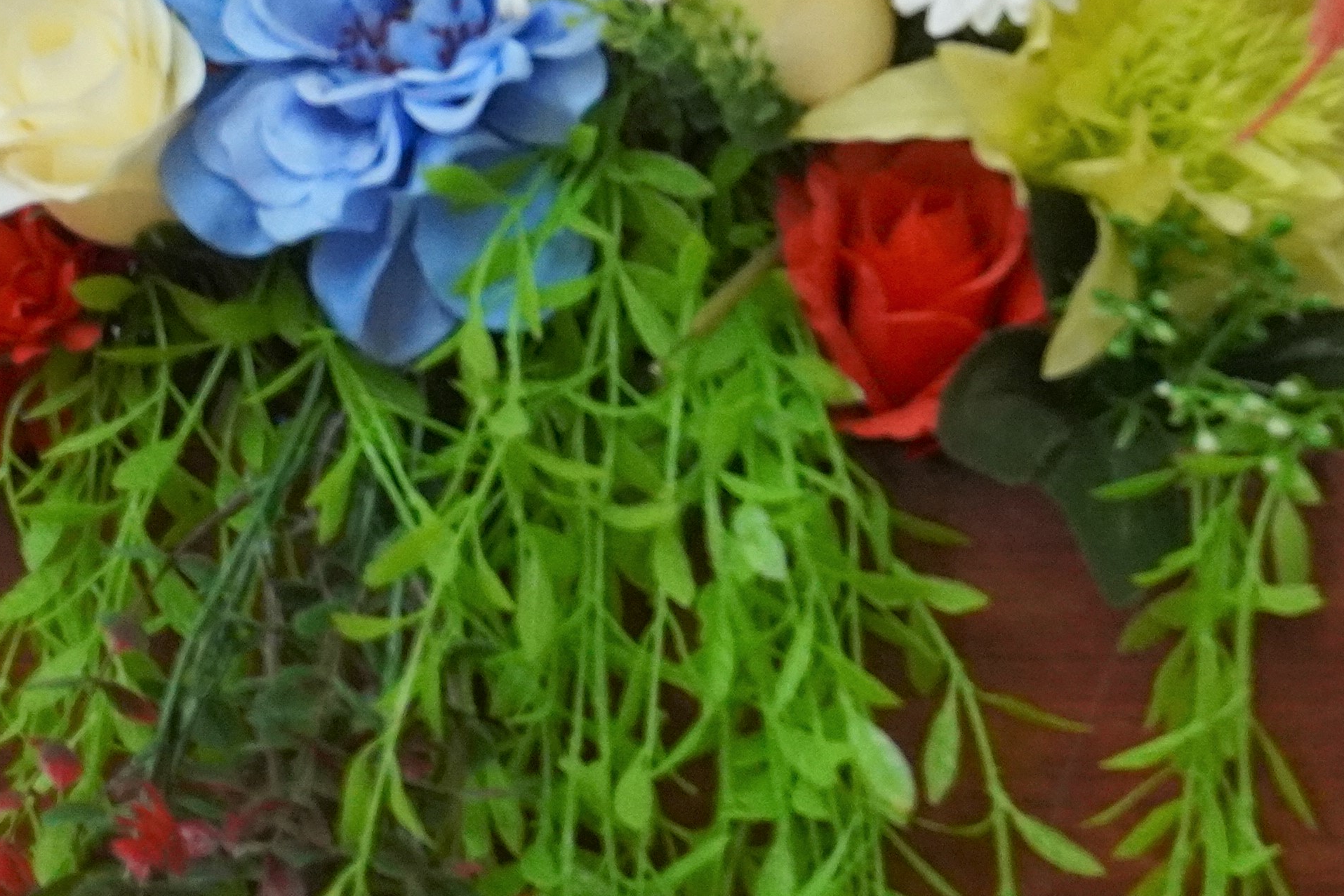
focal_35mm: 235
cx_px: 1253
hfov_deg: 8.7
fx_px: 8773
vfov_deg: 5.8
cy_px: -384
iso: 3200
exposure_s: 1/160
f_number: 5.6
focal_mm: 50
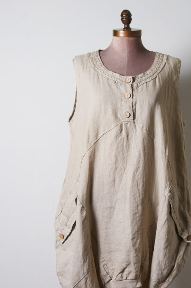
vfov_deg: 23.9
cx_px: 124
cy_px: 144
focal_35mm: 85
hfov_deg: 16.0
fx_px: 678
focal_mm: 38
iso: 200
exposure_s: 1/100
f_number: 7.1
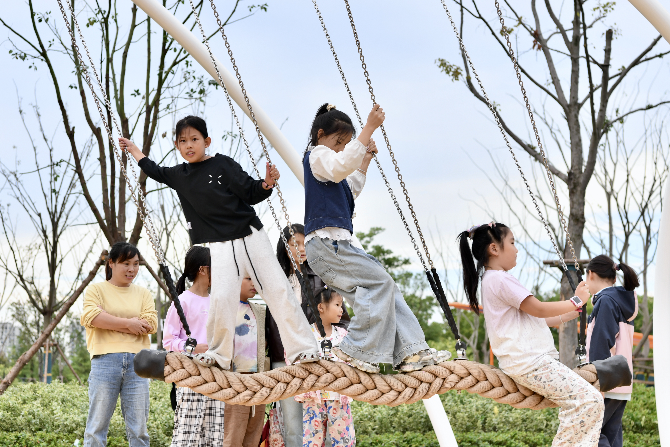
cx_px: 335
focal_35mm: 56
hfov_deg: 35.6
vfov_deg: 24.2
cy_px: 224
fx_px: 1042
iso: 400
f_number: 4.5
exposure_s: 1/400
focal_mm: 56
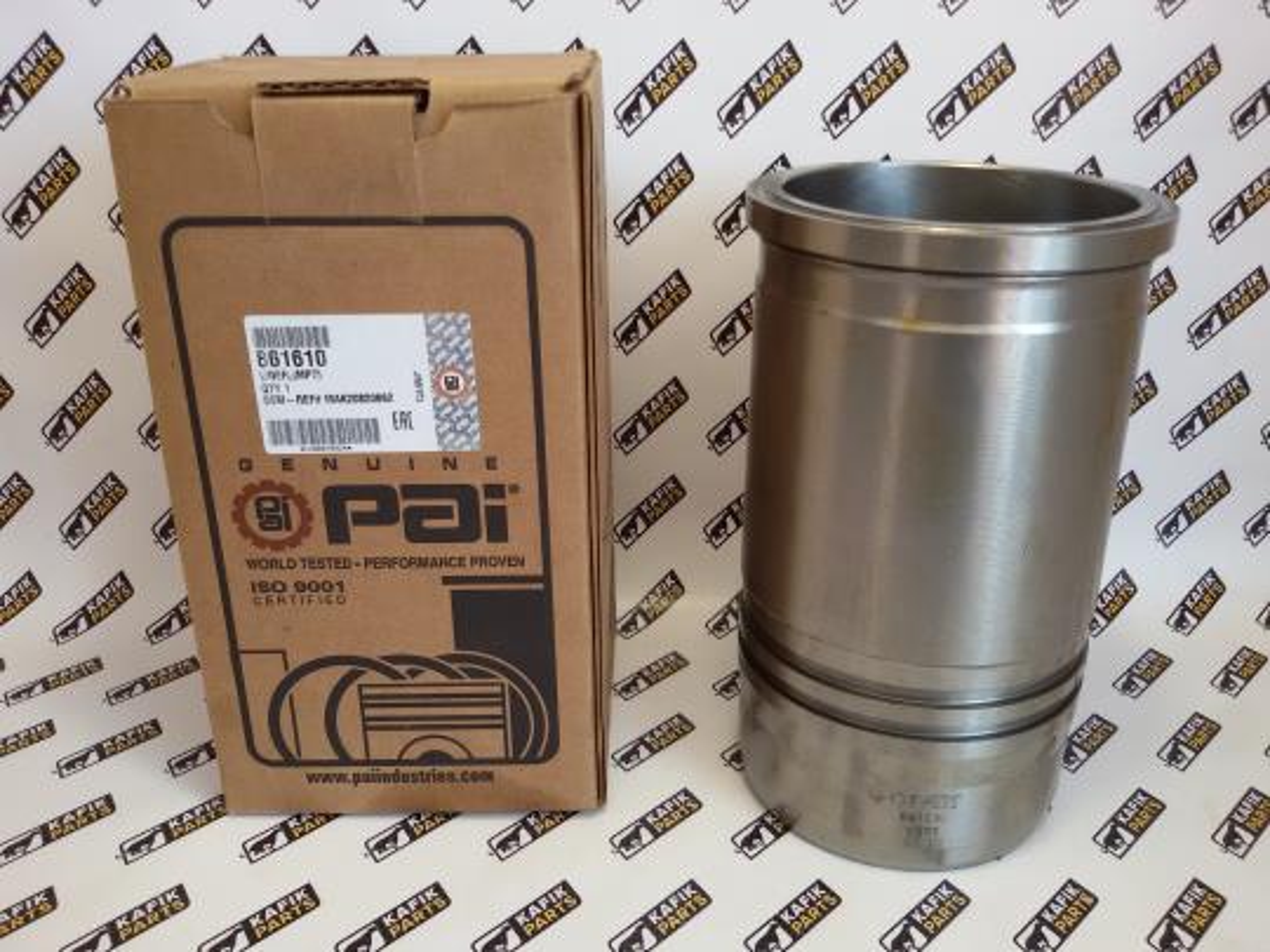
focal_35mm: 31
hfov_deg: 58.4
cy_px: 476
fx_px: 1137
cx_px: 635
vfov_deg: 45.4
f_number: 2.4
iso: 50
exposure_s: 1/50
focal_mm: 2.93
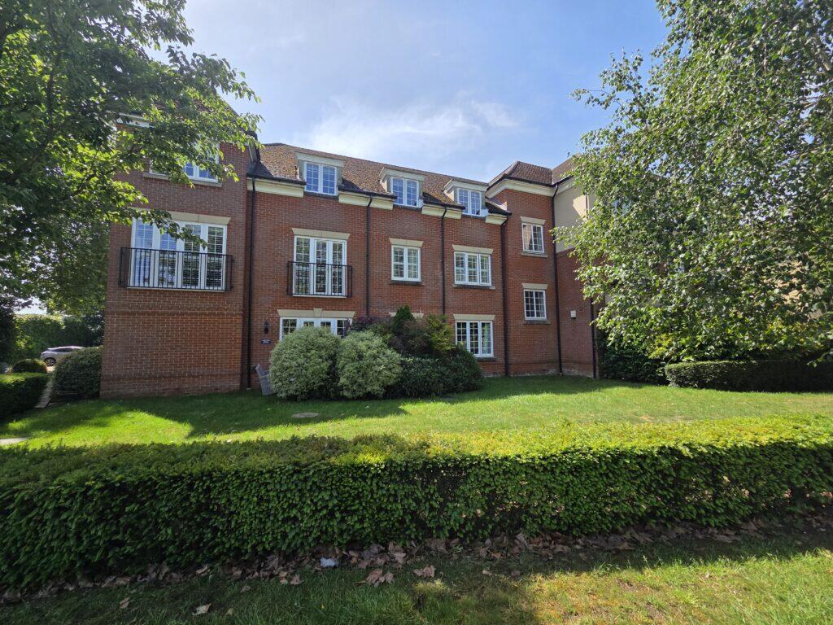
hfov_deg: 106.2
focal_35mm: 13
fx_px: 313
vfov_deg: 89.9
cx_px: 416
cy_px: 312
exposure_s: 1/1195
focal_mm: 2.2
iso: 50
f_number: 2.2
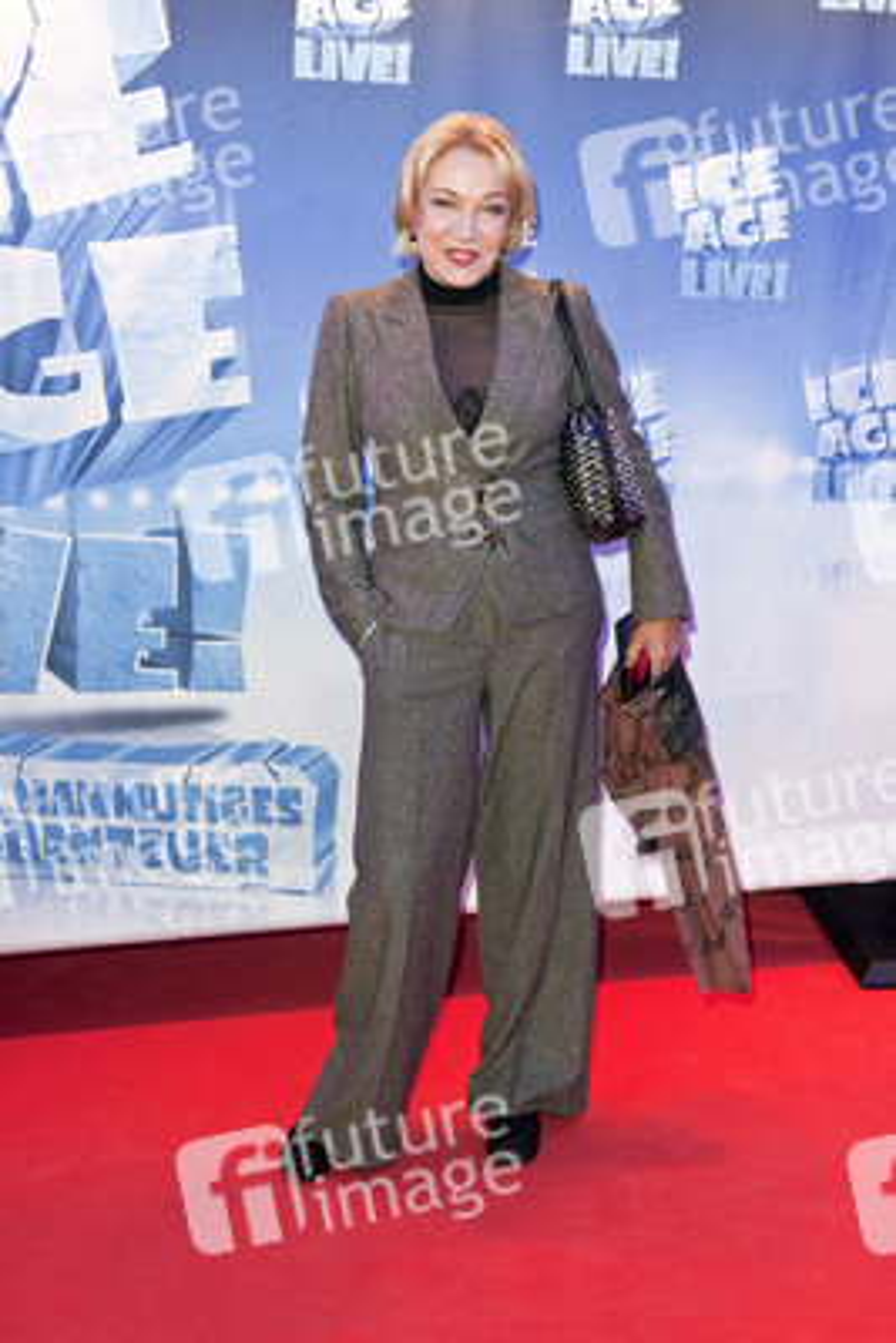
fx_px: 1417
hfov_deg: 35.1
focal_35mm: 38
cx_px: 448
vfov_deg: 50.7
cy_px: 672
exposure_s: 1/200
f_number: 5.6
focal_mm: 38
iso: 1600
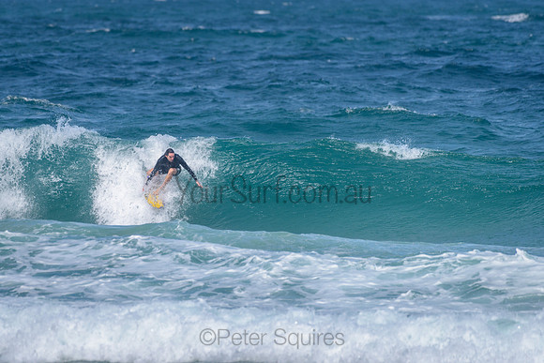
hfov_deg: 3.4
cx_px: 218
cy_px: 143
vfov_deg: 2.2
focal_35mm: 613
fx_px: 9270
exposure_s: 1/2000
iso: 160
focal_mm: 500
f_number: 5.6
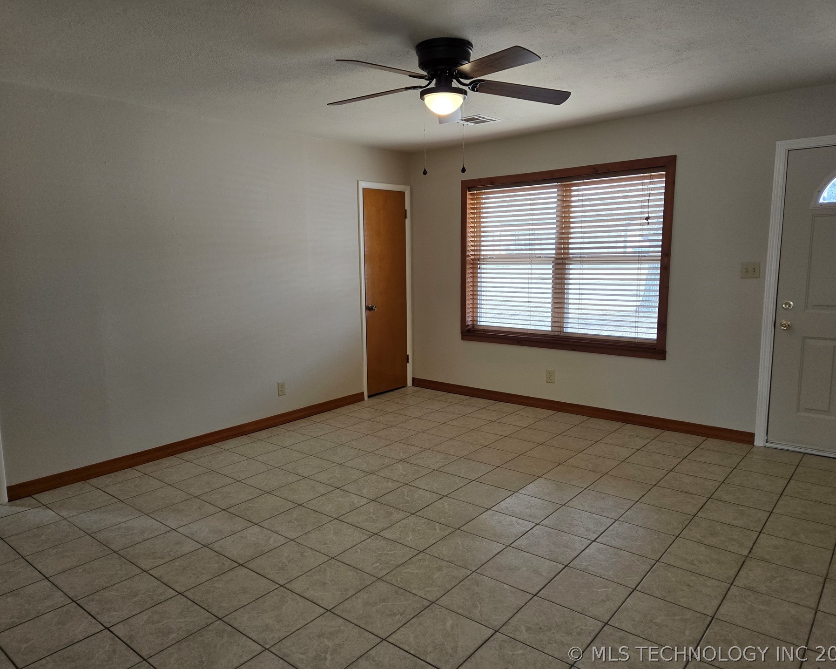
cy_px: 334
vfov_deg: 58.8
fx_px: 594
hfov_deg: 70.3
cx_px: 421
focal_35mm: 24
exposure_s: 1/120
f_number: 1.8
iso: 125
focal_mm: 5.4
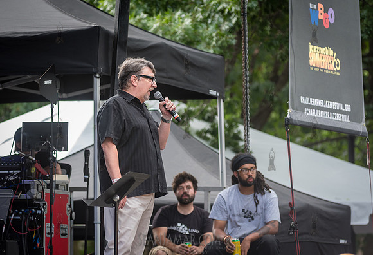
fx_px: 2563
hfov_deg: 8.3
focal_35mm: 246
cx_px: 142
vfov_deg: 5.7
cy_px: 105
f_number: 5
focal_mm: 200
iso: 500
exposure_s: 1/320
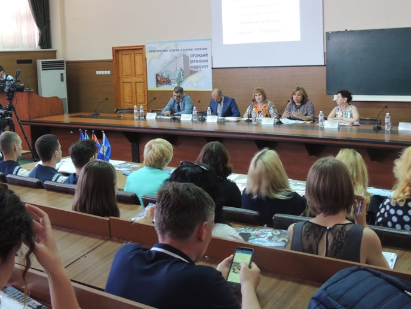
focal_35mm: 50
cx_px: 176
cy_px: 131
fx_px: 594
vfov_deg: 29.1
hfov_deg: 38.1
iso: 400
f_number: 3.4
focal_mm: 7.6
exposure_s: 1/13
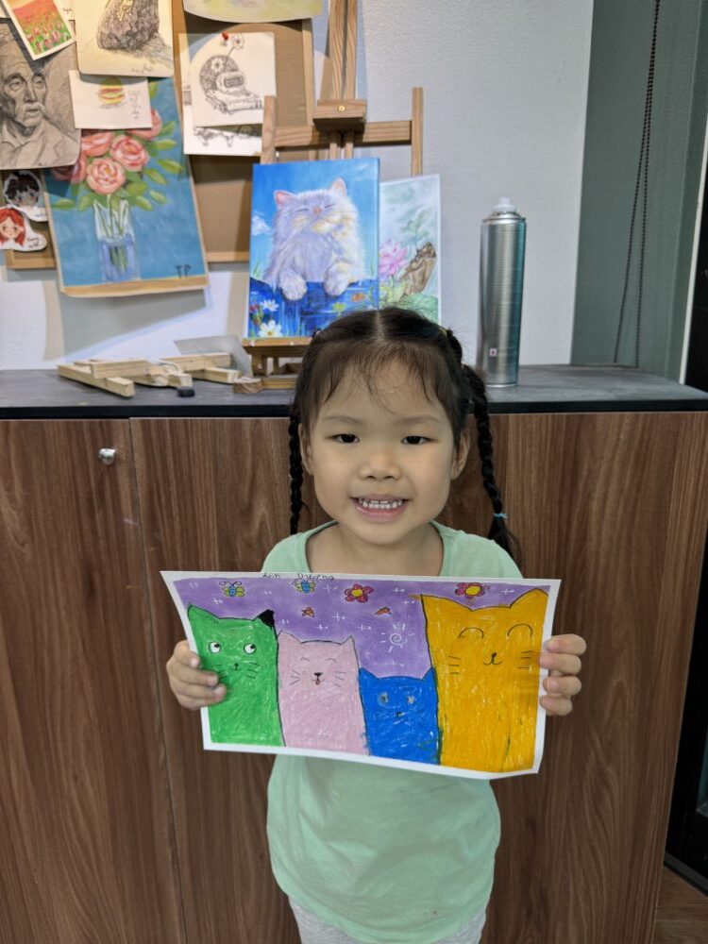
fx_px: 654
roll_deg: +0.9
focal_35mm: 24
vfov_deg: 71.6
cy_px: 472
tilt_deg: -14.1
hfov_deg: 56.8
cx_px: 354
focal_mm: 6.76
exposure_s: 1/100
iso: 100
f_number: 1.78
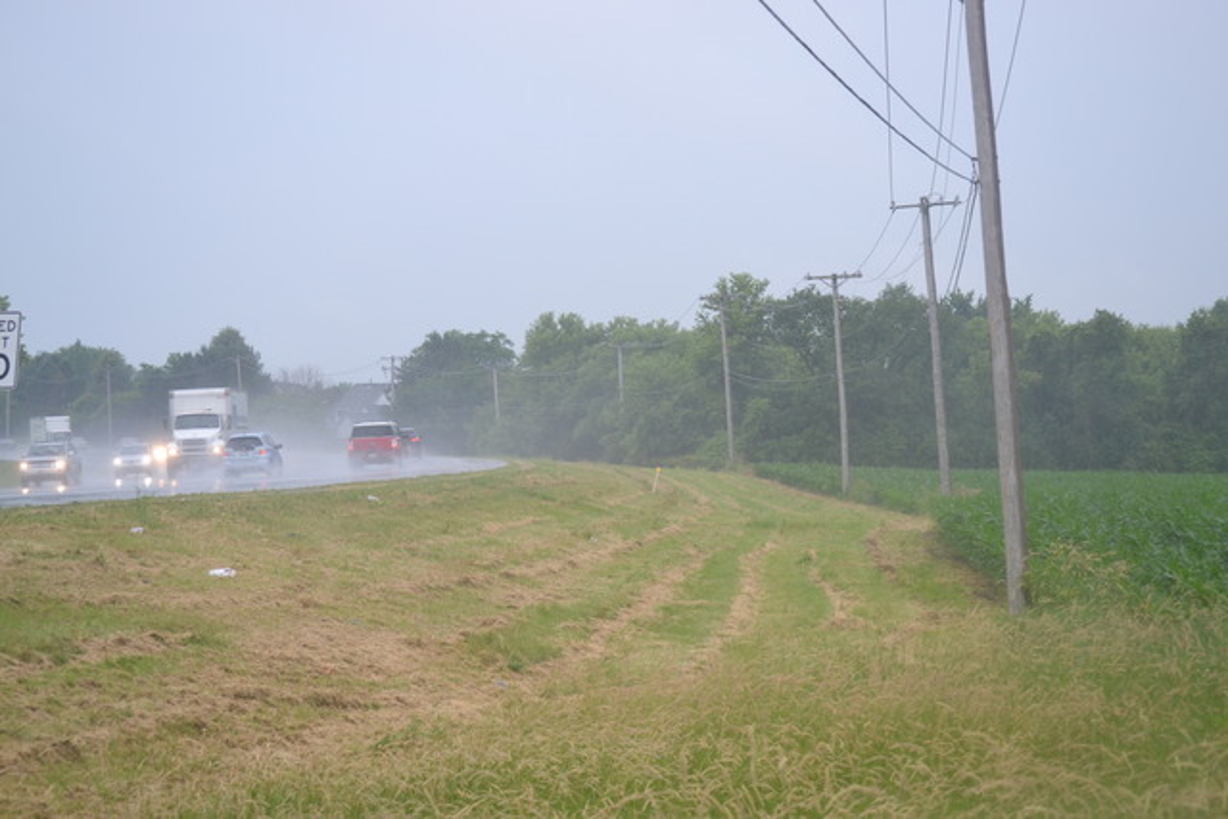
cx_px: 614
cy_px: 410
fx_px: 2815
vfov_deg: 16.6
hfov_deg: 24.6
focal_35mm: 82
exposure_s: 1/125
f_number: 5.6
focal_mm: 55
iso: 360
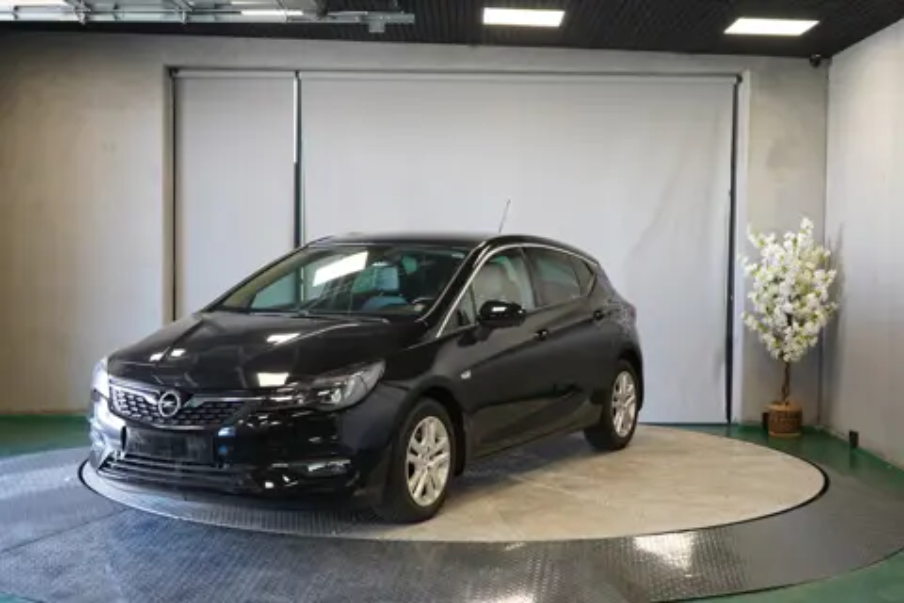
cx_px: 452
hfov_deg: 40.3
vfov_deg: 27.5
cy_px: 302
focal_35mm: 49
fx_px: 1230
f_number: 4.5
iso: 2000
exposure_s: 1/160
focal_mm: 49
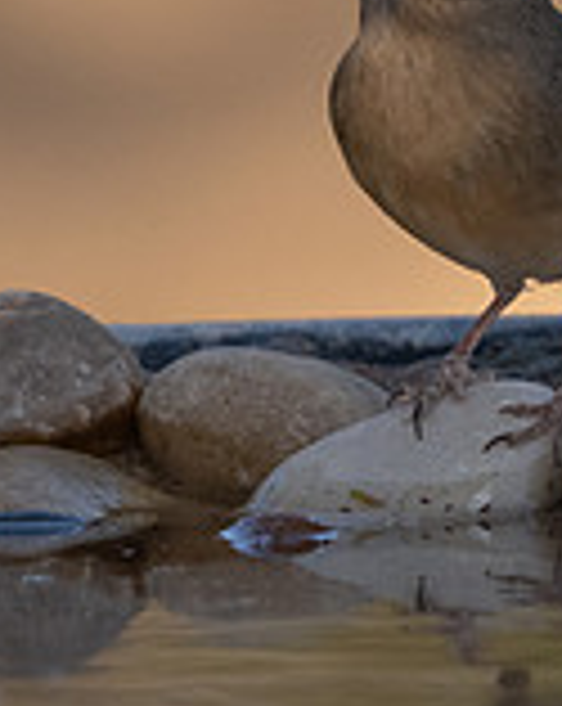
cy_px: 296
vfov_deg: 1.4
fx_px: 29172
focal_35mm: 1399
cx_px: 491
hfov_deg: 1.1
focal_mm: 280
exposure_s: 1/3200
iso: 1600
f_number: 5.6
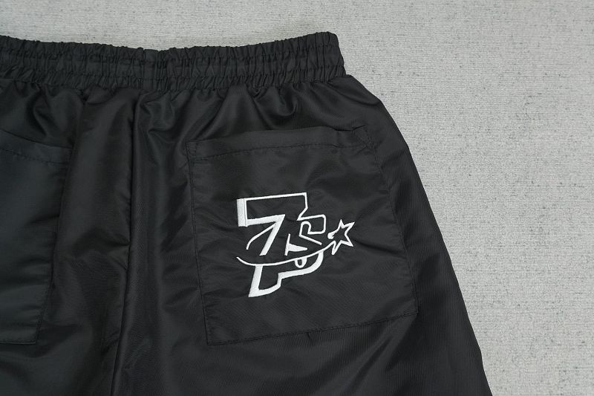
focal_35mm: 40
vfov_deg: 33.0
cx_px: 297
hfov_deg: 47.9
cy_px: 198
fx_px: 668
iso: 1000
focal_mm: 27
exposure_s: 1/160
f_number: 8
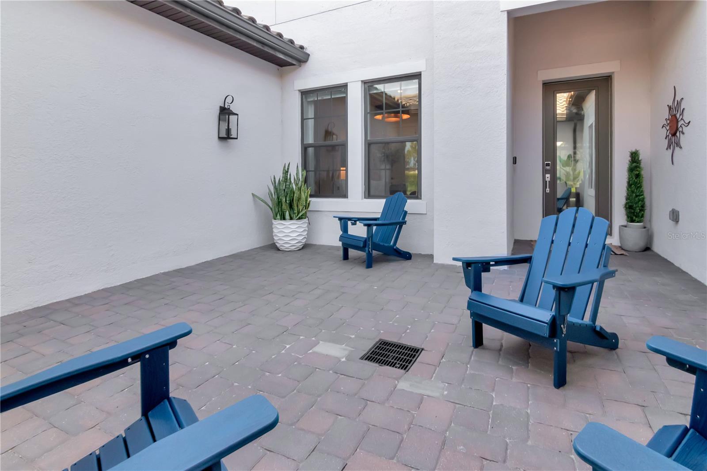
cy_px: 236
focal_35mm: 16
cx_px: 354
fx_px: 324
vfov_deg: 72.0
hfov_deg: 95.0
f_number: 13
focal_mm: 11
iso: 800
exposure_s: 1/100
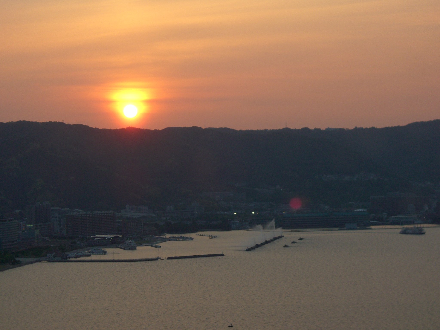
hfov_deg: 17.3
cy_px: 165
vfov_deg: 13.0
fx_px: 1449
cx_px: 220
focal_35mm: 114
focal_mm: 23.7
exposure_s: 1/125
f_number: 5.4
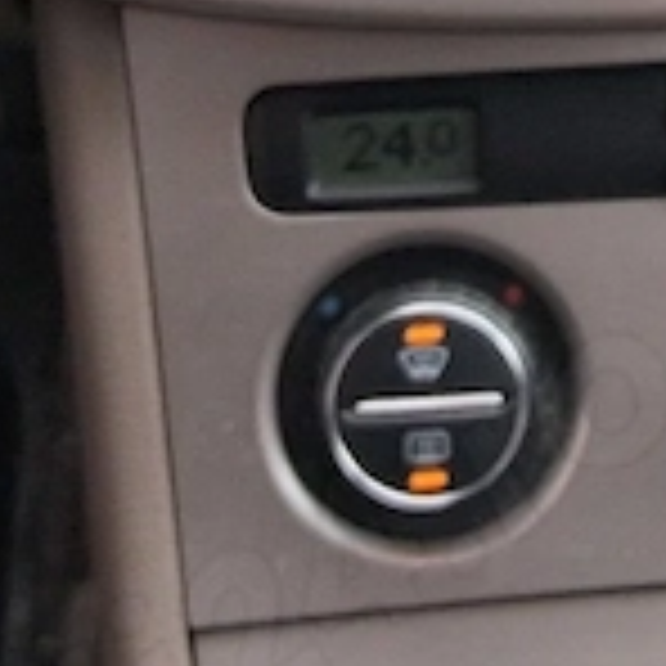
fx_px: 3374
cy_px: -378
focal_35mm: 155
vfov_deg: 10.8
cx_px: 716
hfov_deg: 11.1
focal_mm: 3.98
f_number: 1.8
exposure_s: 1/120
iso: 64
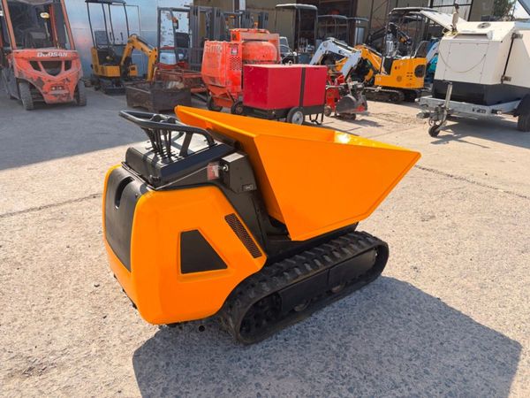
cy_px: 199
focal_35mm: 24
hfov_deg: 71.6
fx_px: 367
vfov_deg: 56.8
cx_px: 265
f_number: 1.78
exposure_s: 1/2000
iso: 100
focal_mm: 6.76
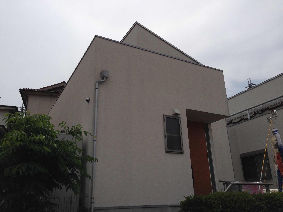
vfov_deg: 42.9
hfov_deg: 55.4
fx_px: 270
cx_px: 142
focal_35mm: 33
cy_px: 106
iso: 50
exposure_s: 1/4525
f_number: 2.4
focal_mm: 4.12
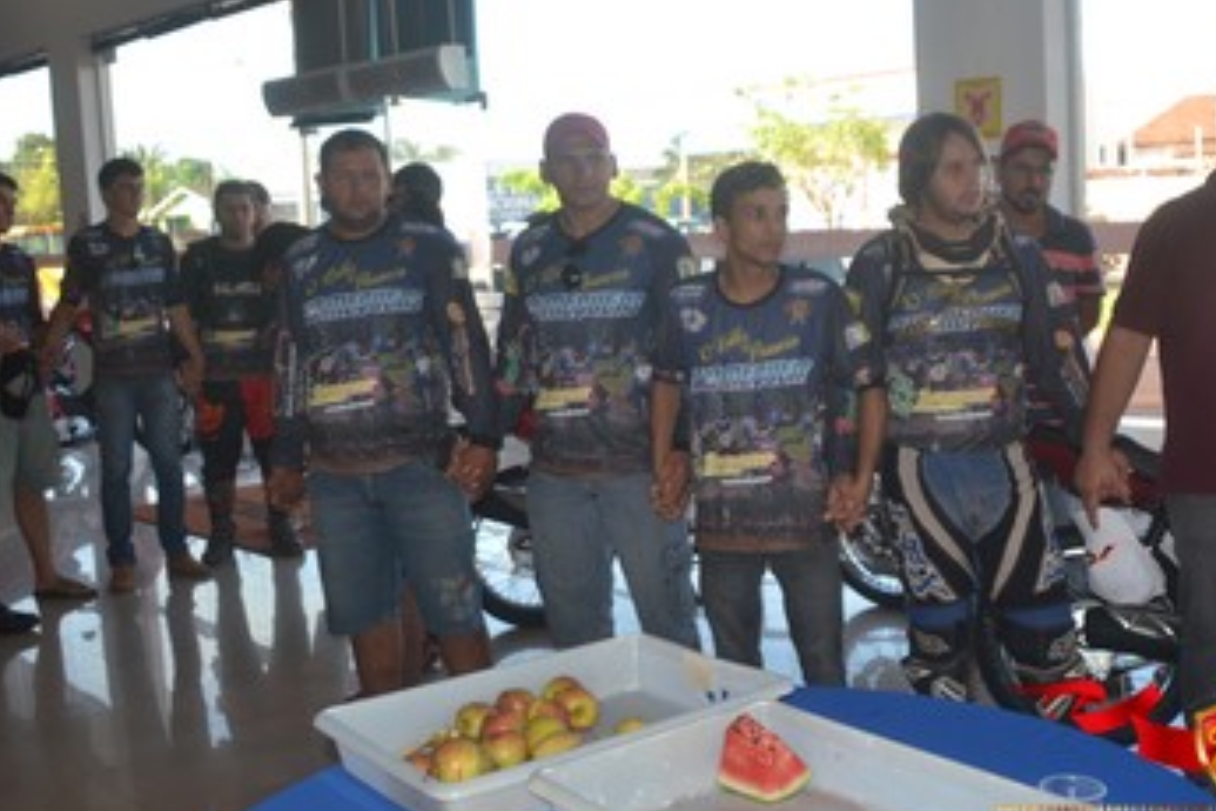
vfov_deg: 31.2
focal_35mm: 43
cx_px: 701
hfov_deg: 45.3
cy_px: 374
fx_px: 1452
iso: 100
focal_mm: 22
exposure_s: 1/160
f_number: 4
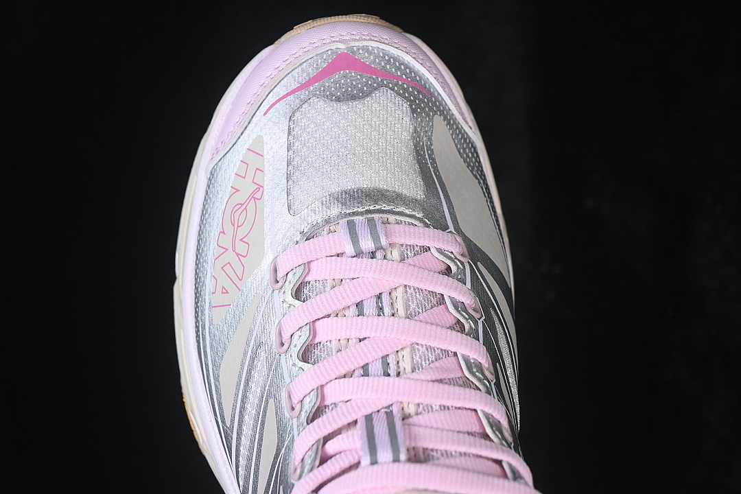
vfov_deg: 18.2
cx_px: 370
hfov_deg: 27.0
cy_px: 247
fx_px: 1544
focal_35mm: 75
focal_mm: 50
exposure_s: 1/80
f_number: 7.1
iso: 160
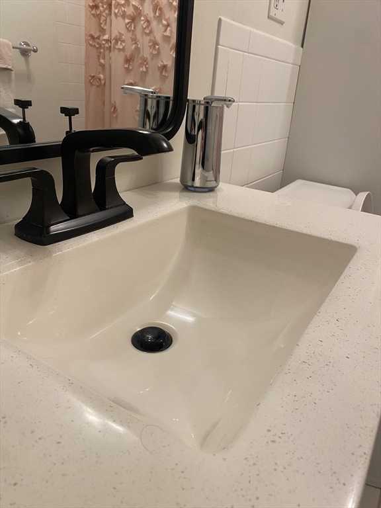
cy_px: 254
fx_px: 382
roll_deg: -3.9
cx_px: 190
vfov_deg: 67.3
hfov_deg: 53.1
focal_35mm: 26
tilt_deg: -23.2
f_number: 1.8
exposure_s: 1/60
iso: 160
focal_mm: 4.25
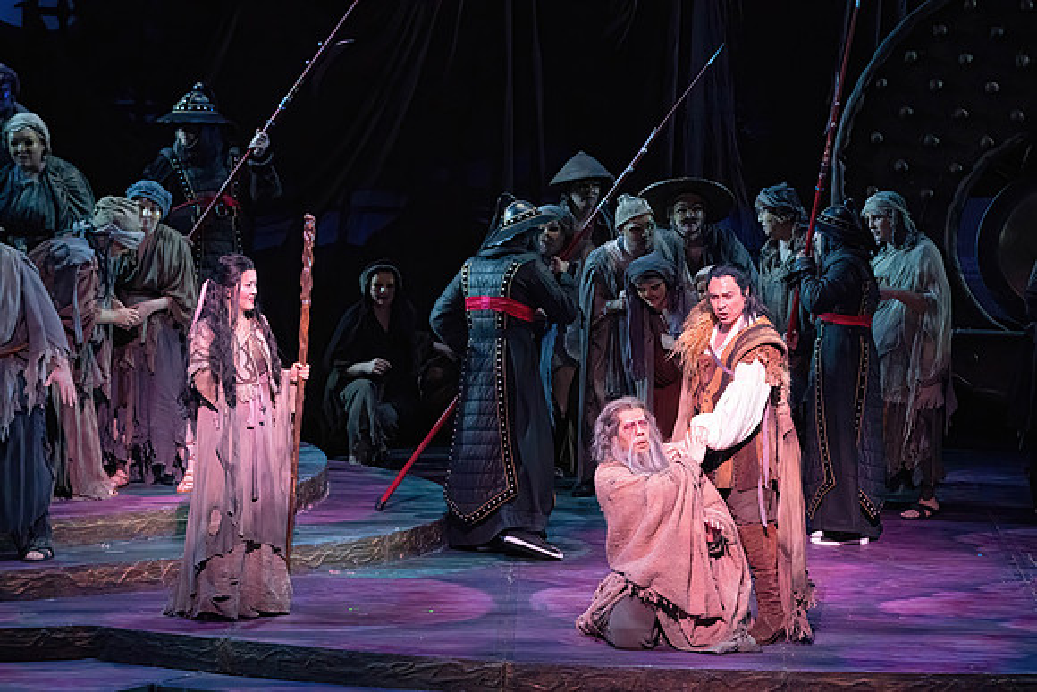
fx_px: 5589
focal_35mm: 194
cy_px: 346
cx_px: 518
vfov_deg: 7.1
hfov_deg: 10.6
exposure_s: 1/320
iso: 20000
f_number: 9
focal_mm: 194
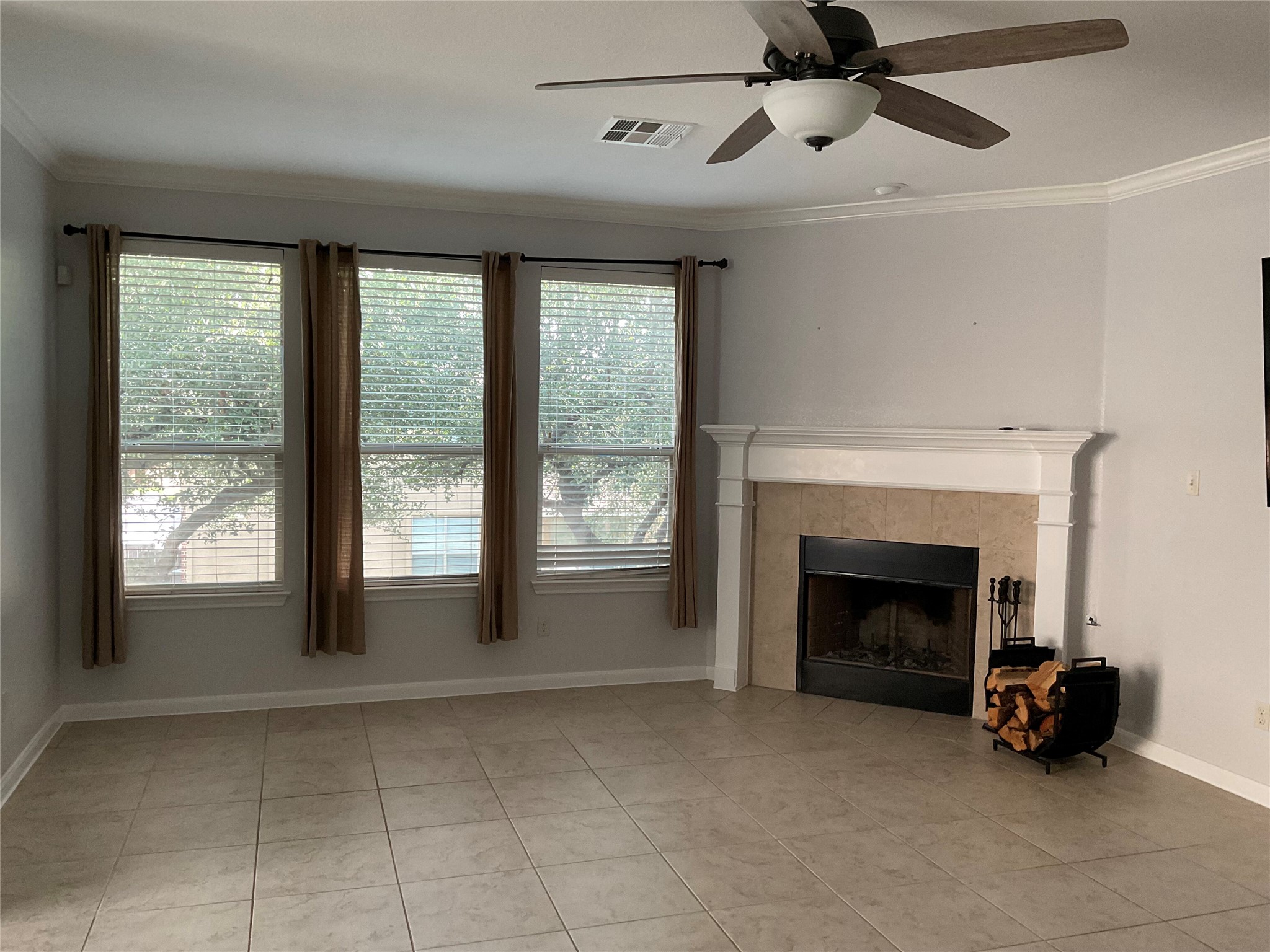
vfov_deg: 48.2
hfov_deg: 61.7
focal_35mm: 29
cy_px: 476
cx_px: 635
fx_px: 1064
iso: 80
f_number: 1.8
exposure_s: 1/60
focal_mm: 3
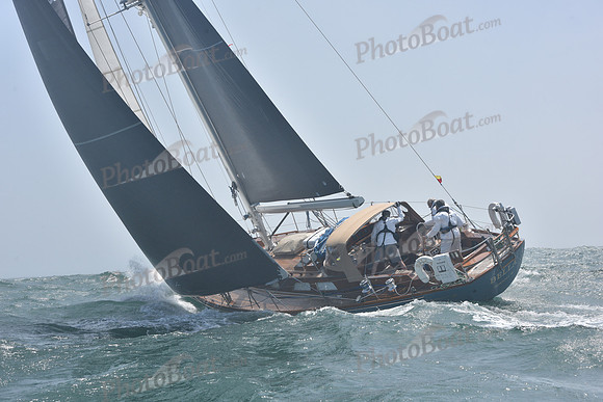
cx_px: 302
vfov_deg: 19.5
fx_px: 1173
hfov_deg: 28.8
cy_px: 201
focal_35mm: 70
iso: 320
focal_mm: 70
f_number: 10
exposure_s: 1/1000
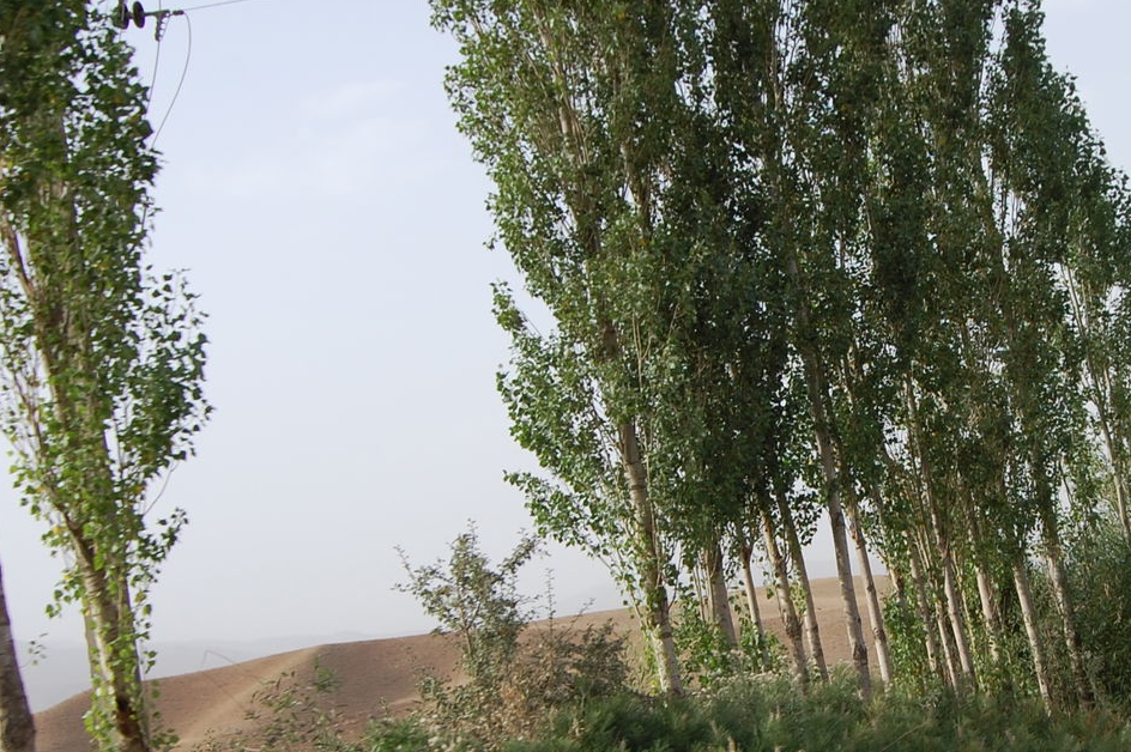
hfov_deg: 32.3
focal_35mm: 61
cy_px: 500
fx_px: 1915
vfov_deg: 22.1
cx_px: 855
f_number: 8
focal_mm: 20
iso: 200
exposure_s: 1/250
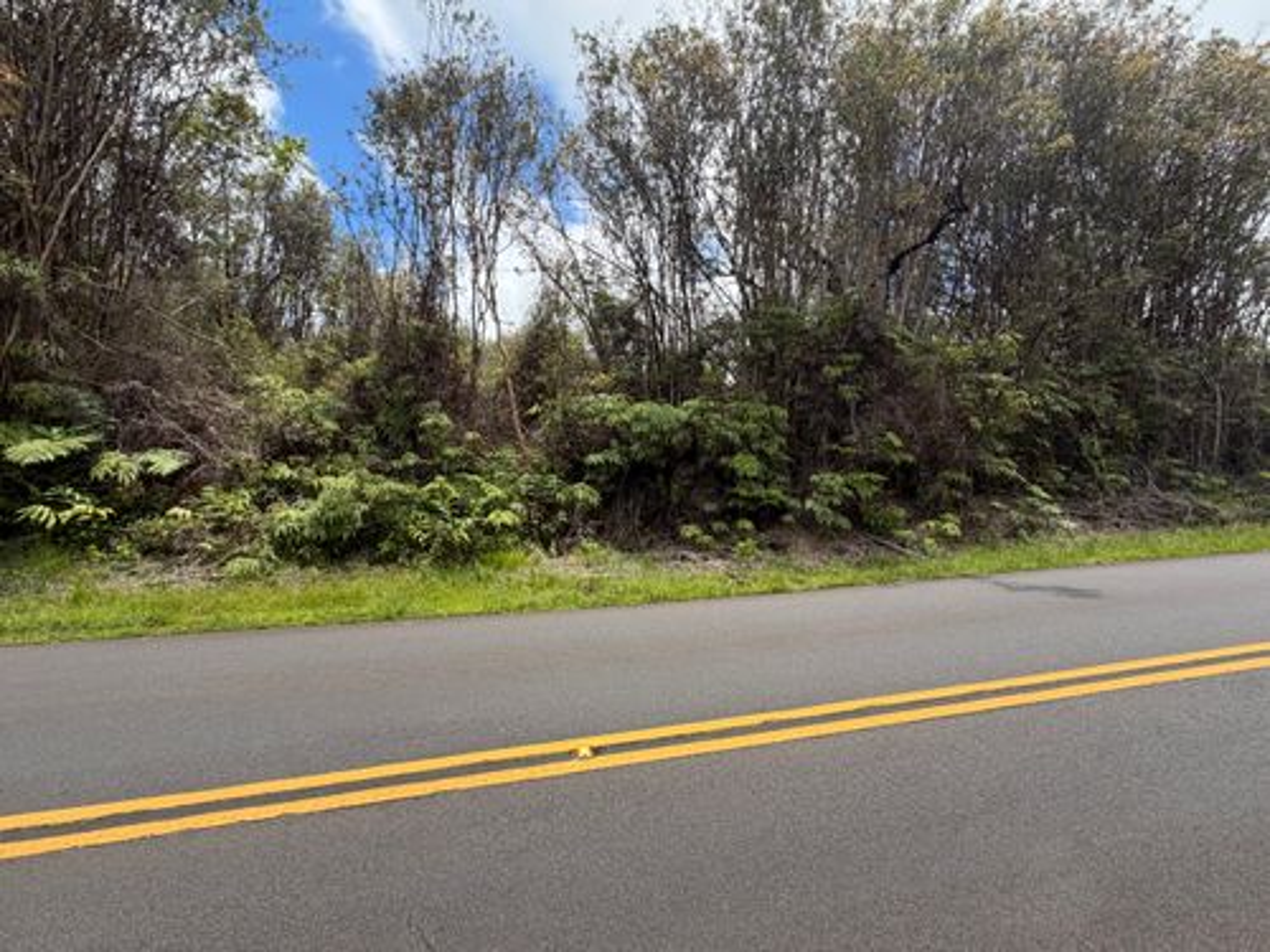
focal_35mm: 14
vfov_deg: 85.7
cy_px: 476
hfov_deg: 102.1
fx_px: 514
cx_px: 635
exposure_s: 1/694
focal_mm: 2.22
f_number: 2.2
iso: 40
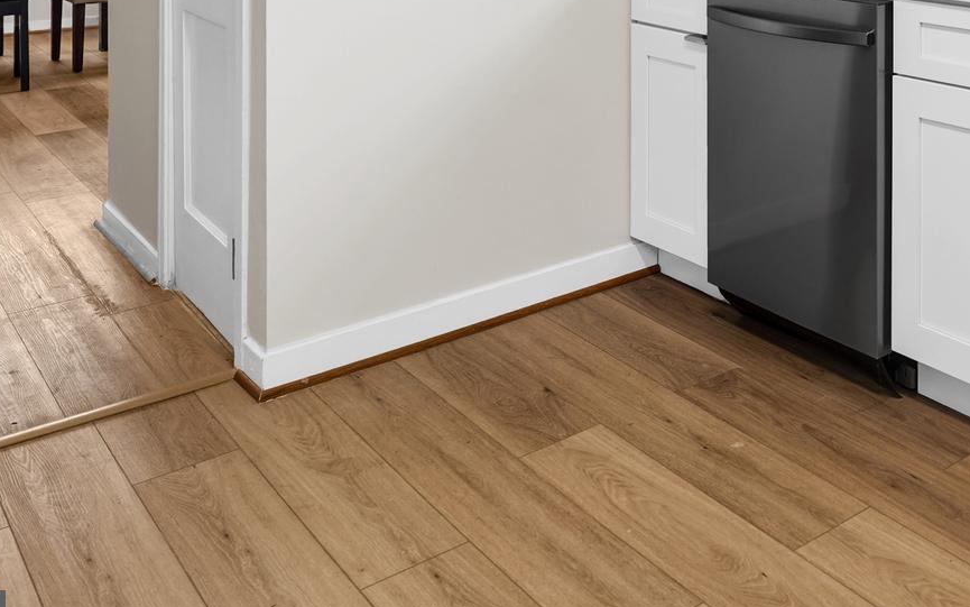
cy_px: -94
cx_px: 905
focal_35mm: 41
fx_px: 1084
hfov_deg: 43.3
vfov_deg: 27.9
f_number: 3.2
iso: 320
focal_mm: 17
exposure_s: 1/40
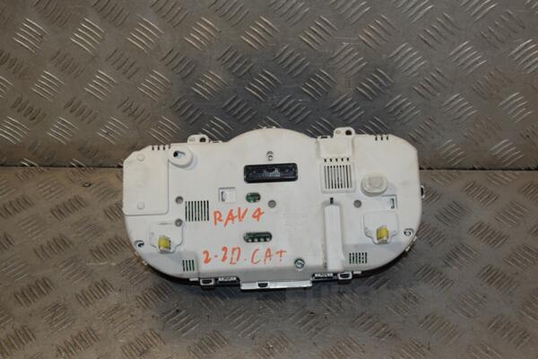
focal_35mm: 48
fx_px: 717
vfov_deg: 28.1
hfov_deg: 41.1
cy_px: 180
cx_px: 269
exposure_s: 1/200
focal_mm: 32
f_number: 10
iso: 800
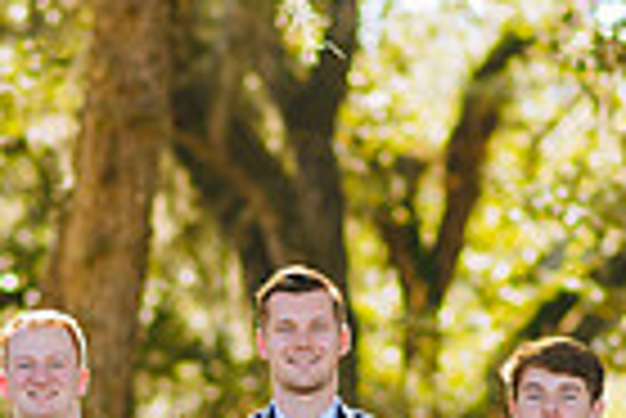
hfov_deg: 5.4
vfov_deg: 3.6
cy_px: 665
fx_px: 6615
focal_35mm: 380
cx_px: 166
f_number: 2.2
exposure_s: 1/800
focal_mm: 85
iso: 200
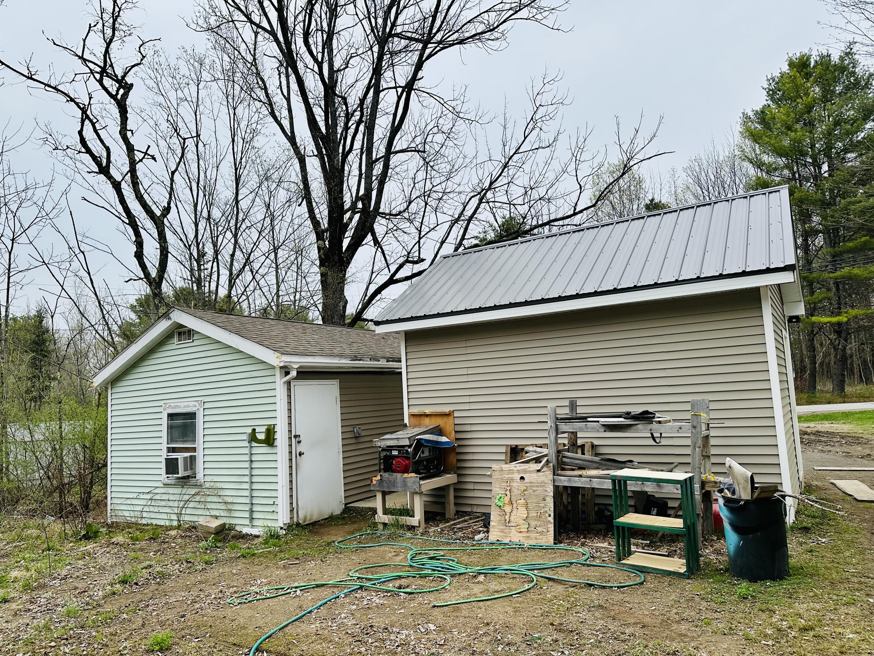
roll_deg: +3.4
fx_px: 606
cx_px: 437
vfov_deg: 56.8
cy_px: 328
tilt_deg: +6.4
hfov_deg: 71.6
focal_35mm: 24
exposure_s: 1/4016
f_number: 1.78
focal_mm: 6.86
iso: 80
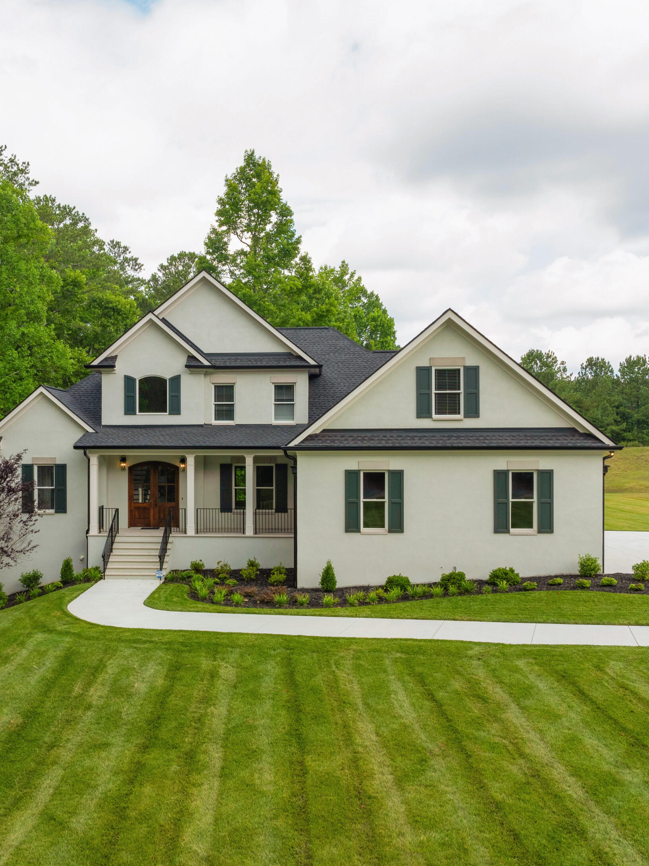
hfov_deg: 42.7
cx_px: 256
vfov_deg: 55.3
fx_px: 825
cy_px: 441
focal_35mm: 33
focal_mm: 12.29
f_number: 7.1
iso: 100
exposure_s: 1/160
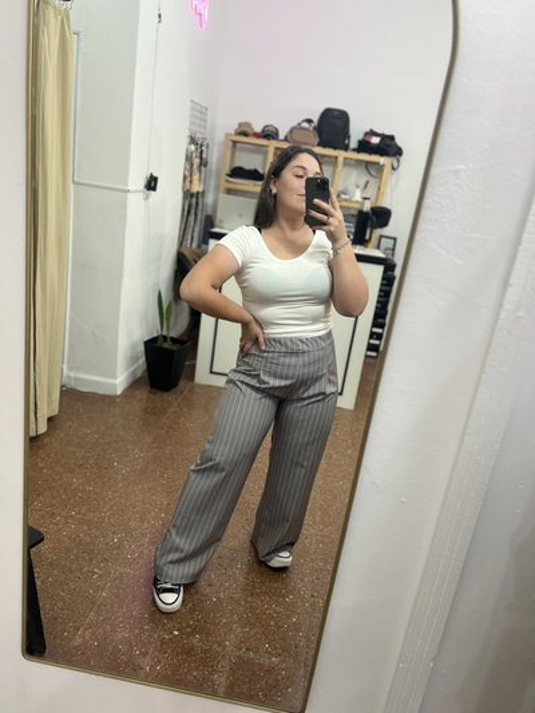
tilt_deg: -17.7
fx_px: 536
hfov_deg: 53.1
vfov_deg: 67.3
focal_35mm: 26
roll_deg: -8.4
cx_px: 268
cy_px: 356
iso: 100
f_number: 1.5
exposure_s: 1/100
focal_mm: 5.7
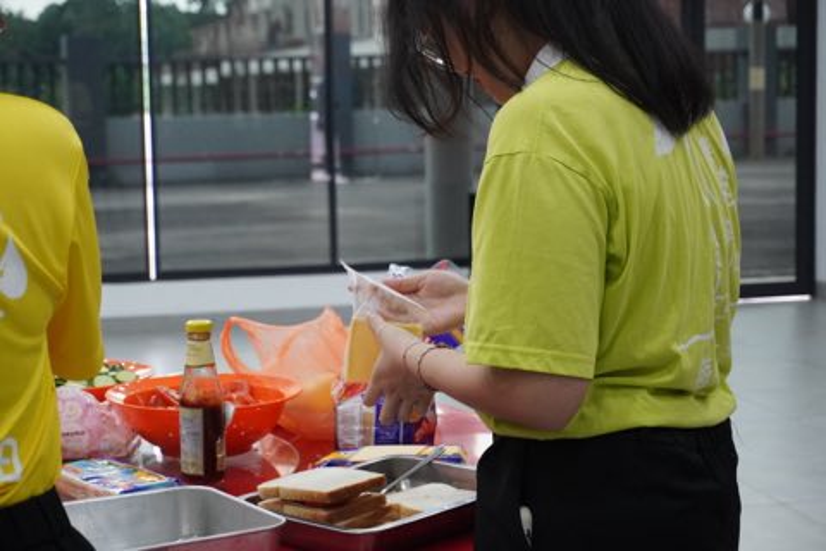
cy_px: 276
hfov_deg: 27.0
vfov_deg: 18.2
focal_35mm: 75
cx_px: 413
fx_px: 1721
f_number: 5.6
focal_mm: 50
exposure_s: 1/160
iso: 3200
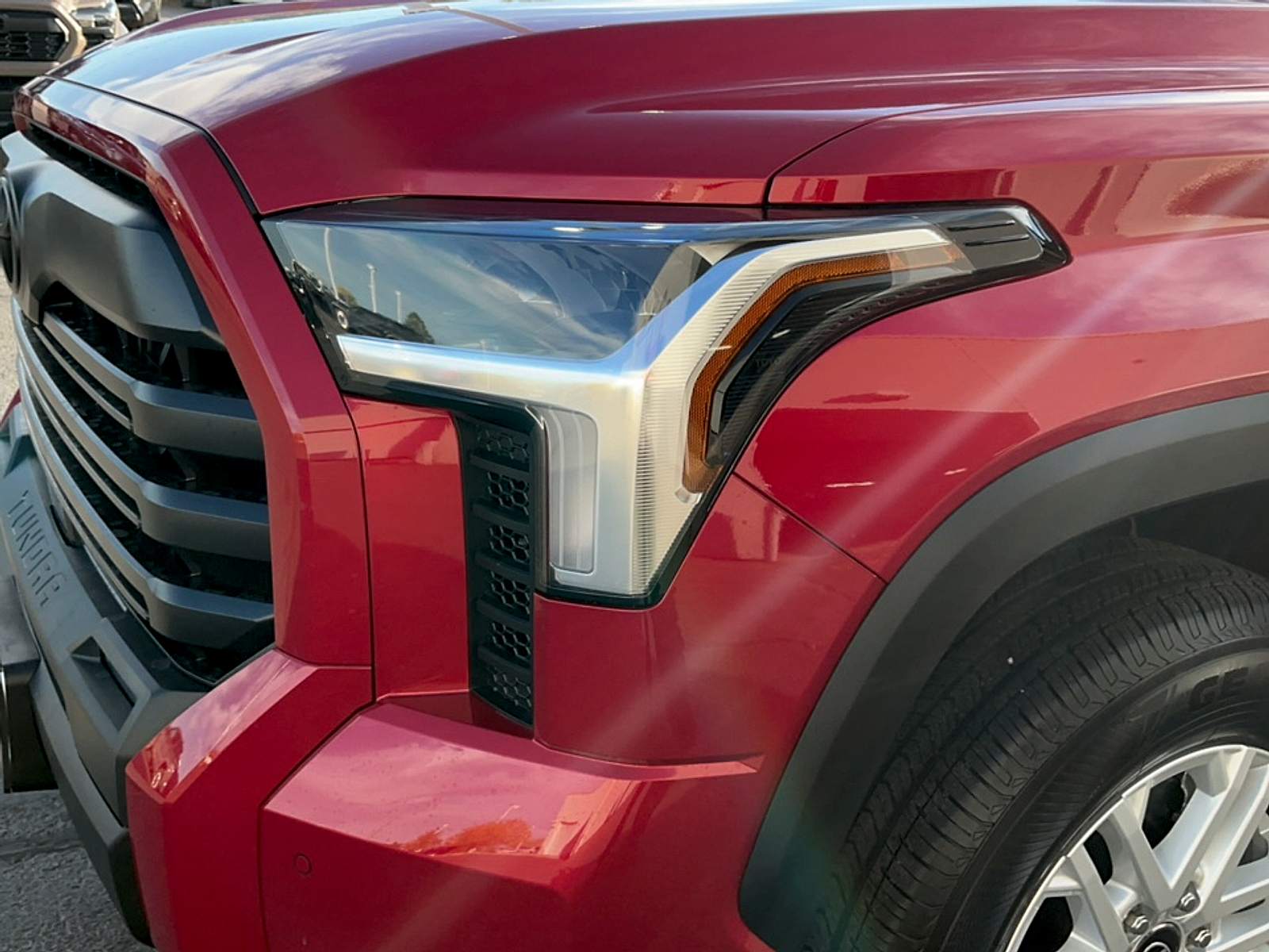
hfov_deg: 60.0
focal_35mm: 30
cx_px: 634
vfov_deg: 46.8
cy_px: 476
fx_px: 1100
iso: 25
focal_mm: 3
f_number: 1.8
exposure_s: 1/320
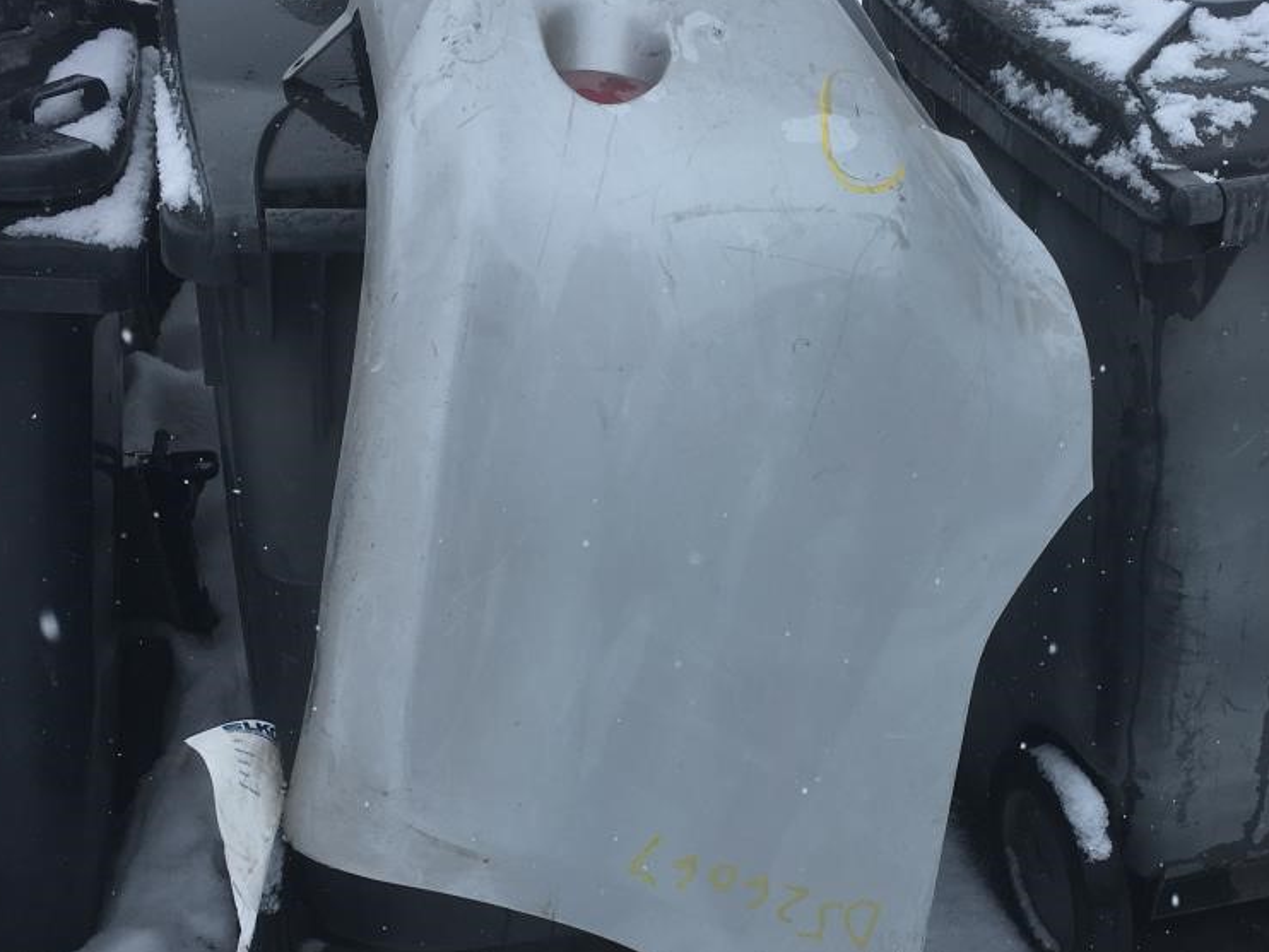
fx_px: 1834
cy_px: 554
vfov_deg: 29.1
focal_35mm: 50
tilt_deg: -29.3
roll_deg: -0.9
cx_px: 741
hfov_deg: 38.1
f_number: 2.2
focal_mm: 4.15
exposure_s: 1/1083
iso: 25
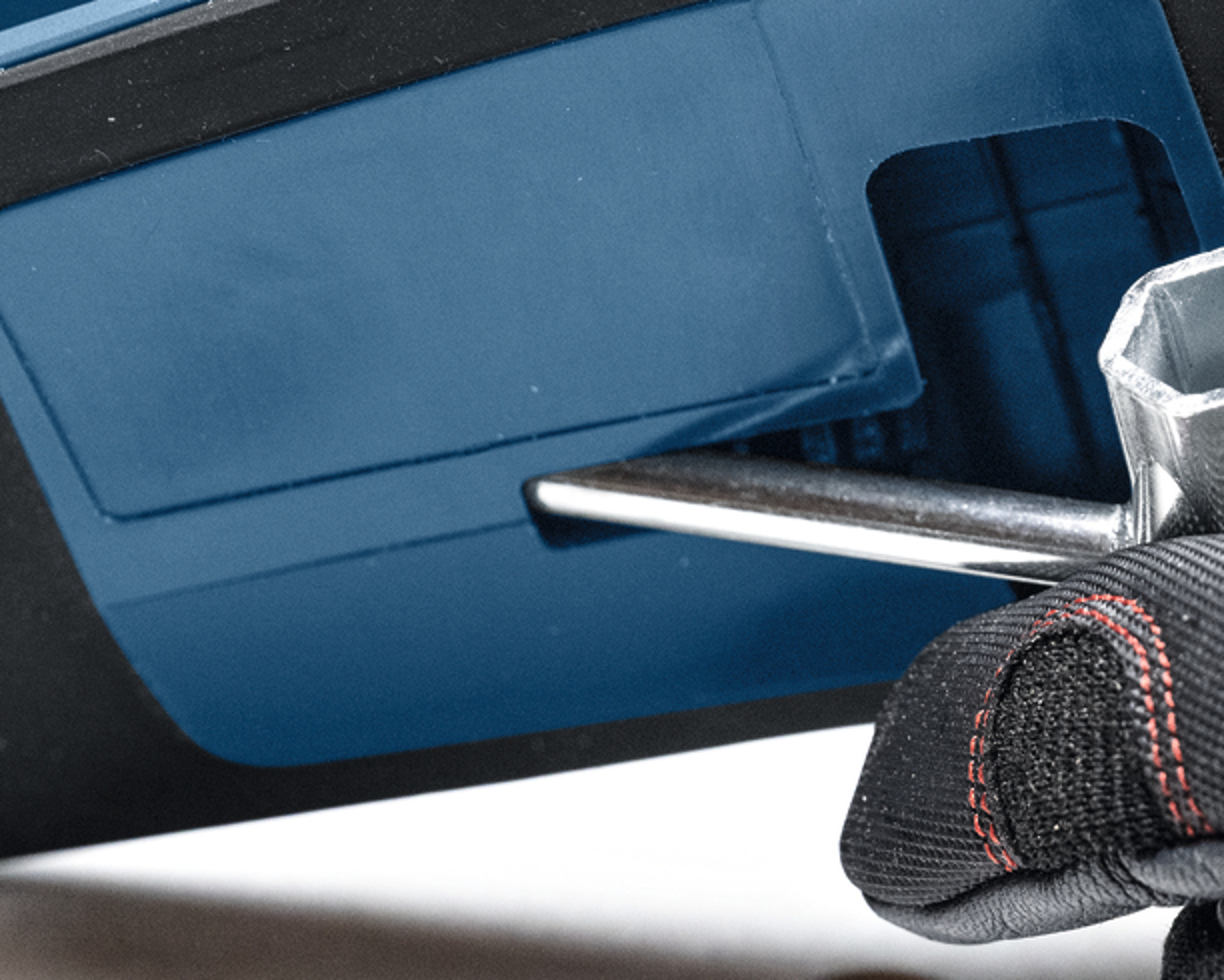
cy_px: 384
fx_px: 5834
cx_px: 1072
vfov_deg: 9.6
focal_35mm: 161
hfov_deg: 11.9
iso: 9000
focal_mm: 70
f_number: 8
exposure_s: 1/160
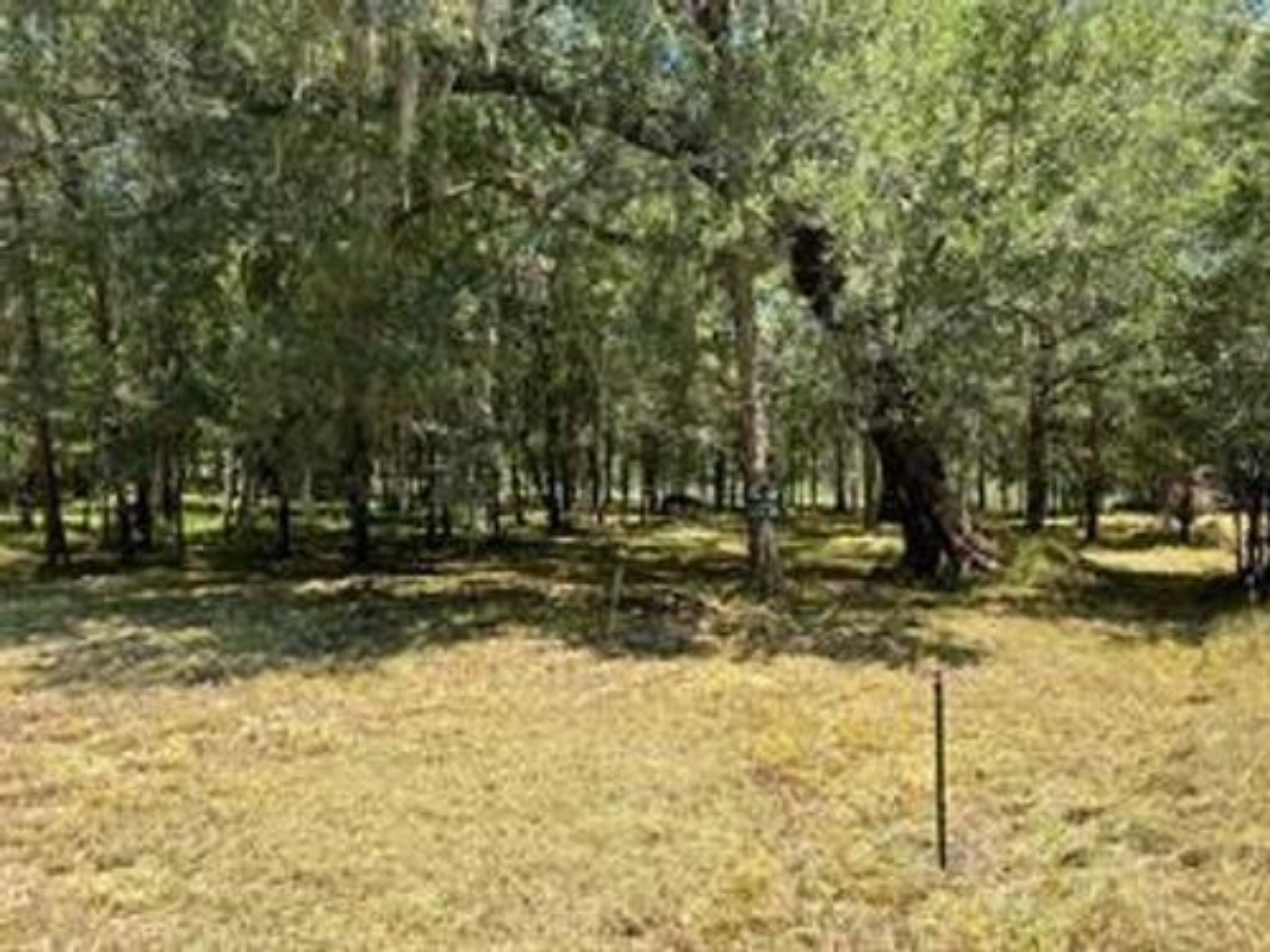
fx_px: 954
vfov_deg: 53.1
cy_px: 476
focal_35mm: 26
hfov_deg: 67.3
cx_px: 635
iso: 50
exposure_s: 1/1511
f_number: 1.5
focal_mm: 5.7
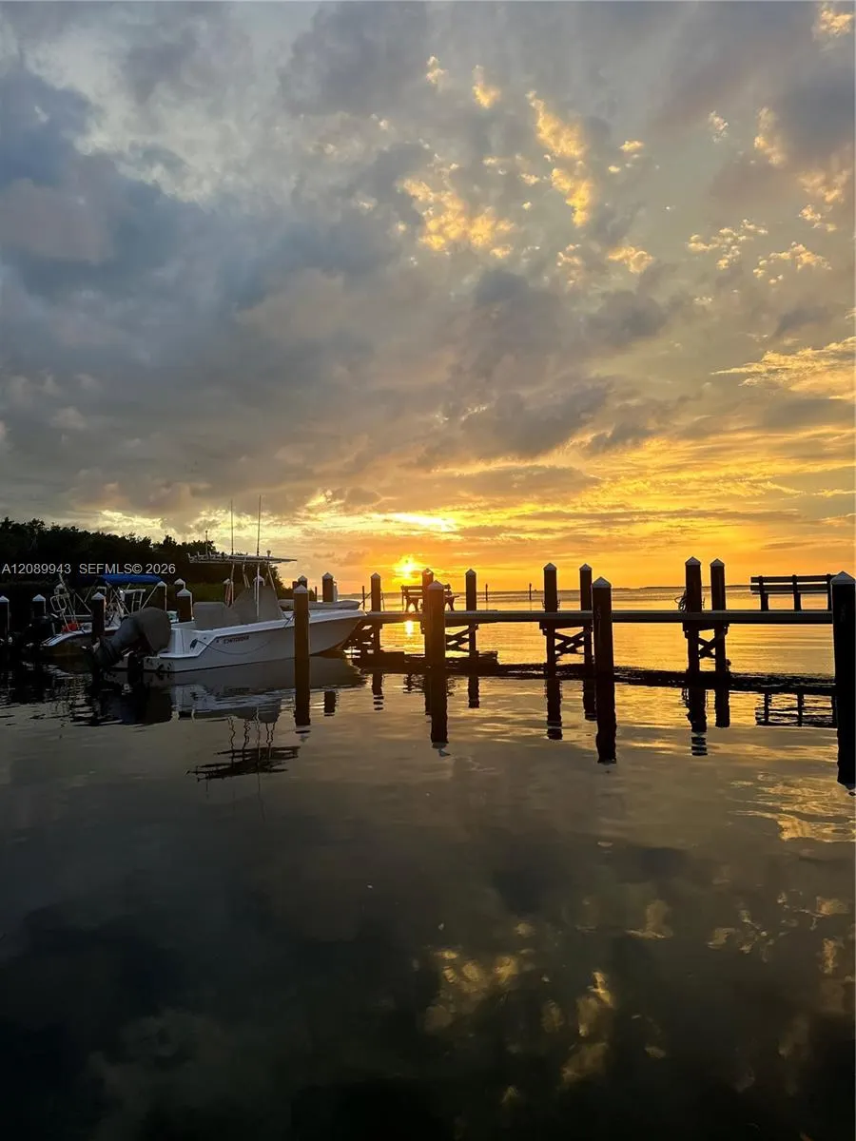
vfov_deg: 71.6
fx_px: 791
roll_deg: +1.2
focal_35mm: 24
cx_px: 428
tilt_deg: +2.9
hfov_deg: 56.8
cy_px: 570
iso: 80
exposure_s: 1/404
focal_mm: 6.86
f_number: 1.78
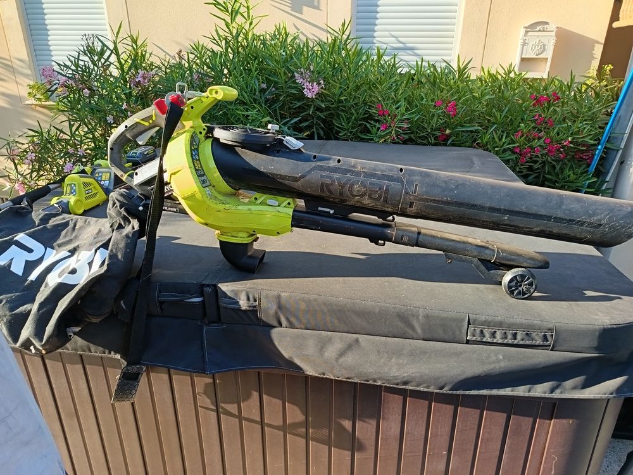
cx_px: 316
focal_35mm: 24
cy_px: 238
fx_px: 439
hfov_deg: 71.6
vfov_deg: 56.8
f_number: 1.75
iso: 214
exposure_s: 1/100
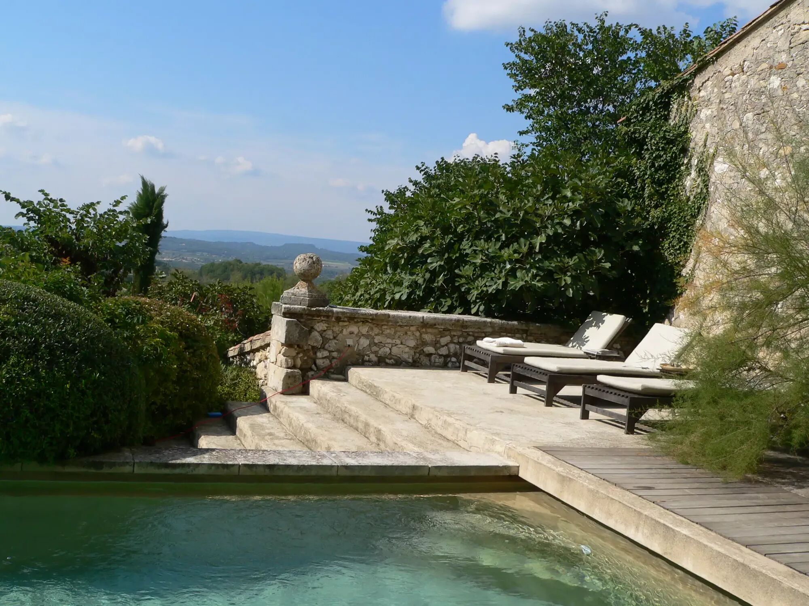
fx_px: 841
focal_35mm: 36
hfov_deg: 51.4
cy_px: 303
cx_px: 404
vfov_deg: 39.7
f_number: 5.6
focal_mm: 6
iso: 80
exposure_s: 1/500
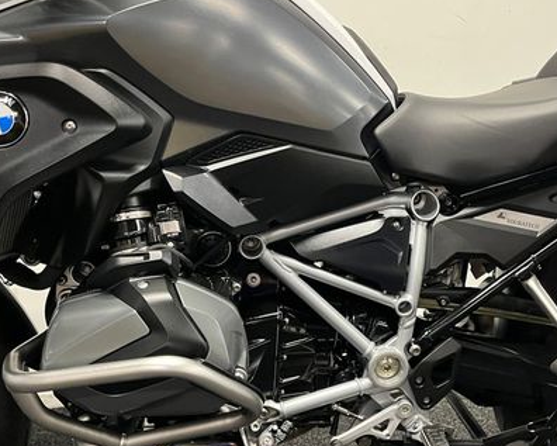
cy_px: 218
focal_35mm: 41
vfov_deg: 36.5
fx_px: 676
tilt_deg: -5.3
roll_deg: -0.1
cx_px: 321
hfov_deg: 44.6
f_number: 1.6
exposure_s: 1/50
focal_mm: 5.1
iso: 400
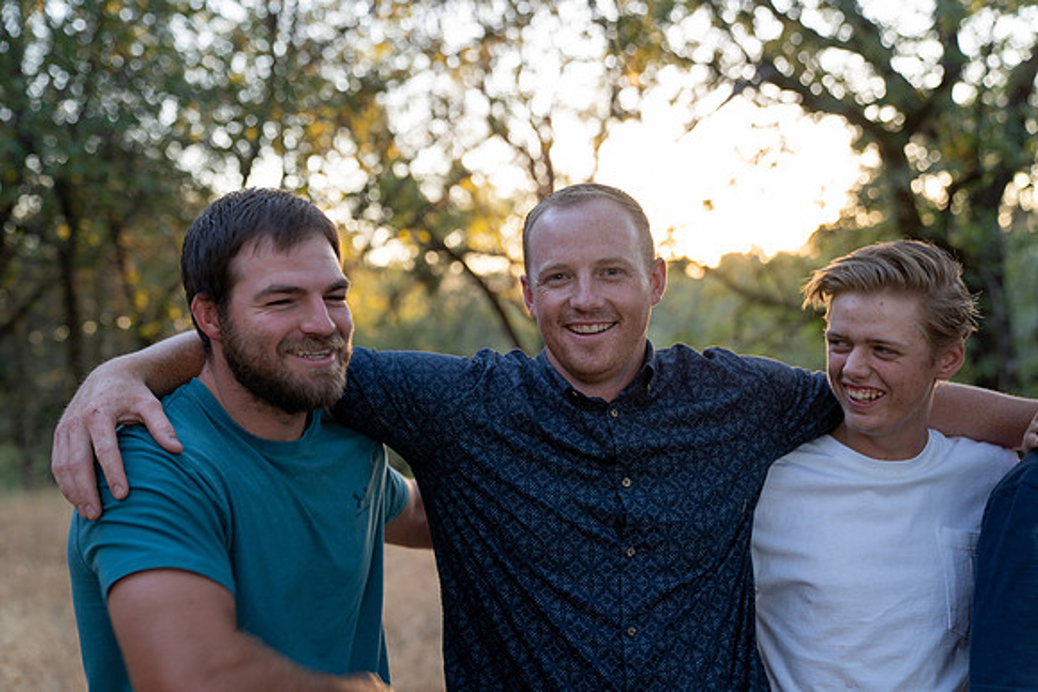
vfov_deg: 29.3
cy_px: 346
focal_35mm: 46
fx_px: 1327
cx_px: 519
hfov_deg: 42.7
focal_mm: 46
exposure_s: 1/100
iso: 250
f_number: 2.8
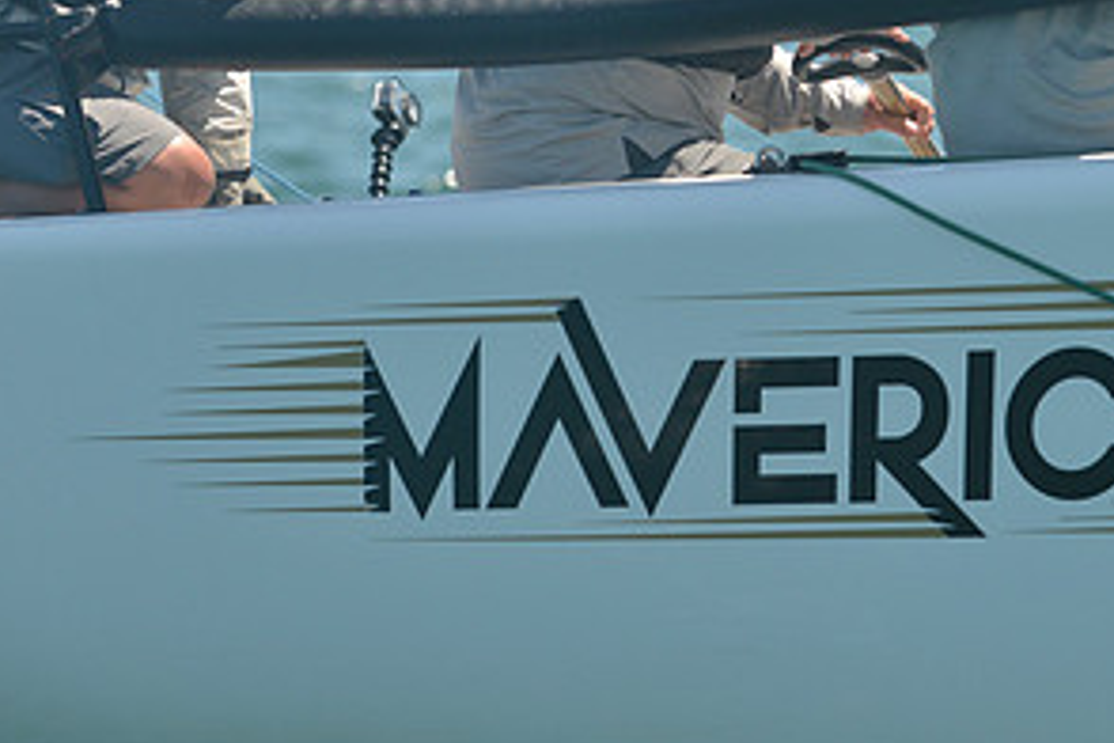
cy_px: 59
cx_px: 781
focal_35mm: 394
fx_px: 12191
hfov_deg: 5.2
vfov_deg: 3.5
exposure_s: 1/1000
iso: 280
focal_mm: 200
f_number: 6.3
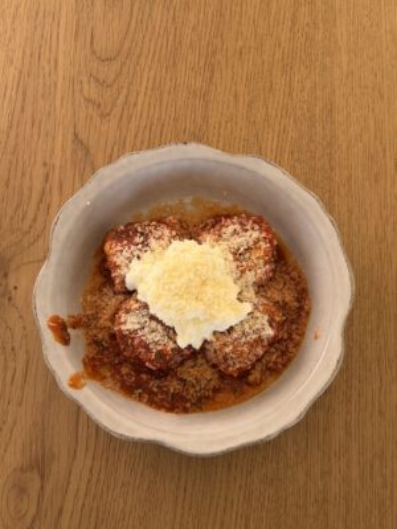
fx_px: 734
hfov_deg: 30.3
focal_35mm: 48
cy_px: 264
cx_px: 198
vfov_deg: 39.7
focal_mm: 6.76
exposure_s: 1/336
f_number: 1.78
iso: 64
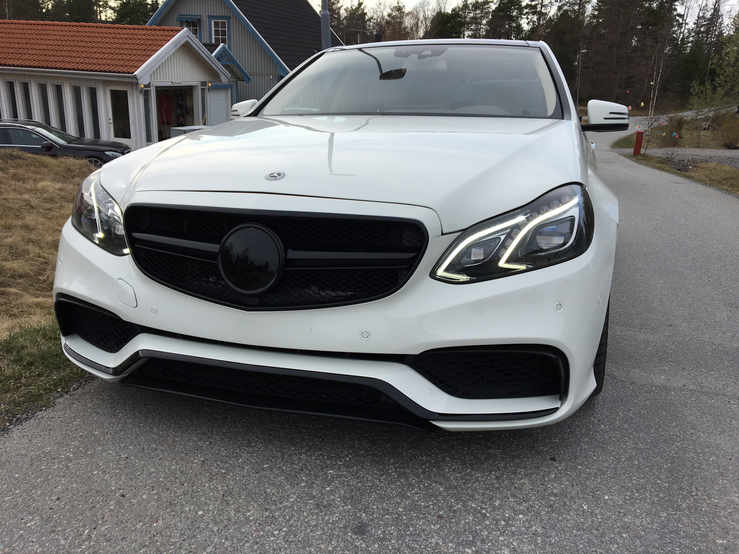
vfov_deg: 48.2
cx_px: 370
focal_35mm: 29
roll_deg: -3.5
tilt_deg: -18.6
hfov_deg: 61.7
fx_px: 619
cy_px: 277
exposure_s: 1/1099
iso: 25
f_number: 2.2
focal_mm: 4.15
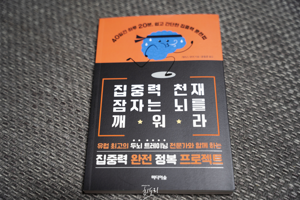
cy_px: 100
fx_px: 363
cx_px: 150
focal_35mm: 44
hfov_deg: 44.9
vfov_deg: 30.8
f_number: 2.8
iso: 200
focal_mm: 43.6
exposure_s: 1/50
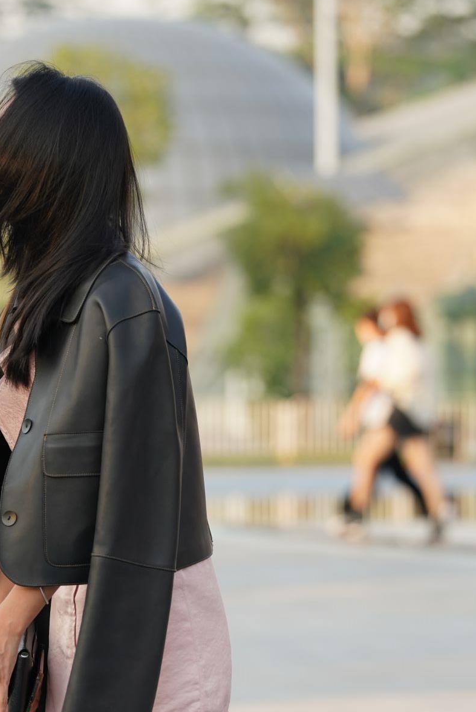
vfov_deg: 7.5
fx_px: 5409
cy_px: 682
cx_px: 6
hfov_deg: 5.0
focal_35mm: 273
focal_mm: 135
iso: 320
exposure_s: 1/500
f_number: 3.5
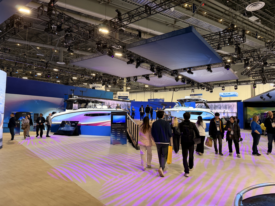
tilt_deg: +6.7
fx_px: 191
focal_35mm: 24
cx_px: 138
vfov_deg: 56.8
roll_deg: -0.5
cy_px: 103
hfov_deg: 71.6
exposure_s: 1/120
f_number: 1.78
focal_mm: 6.76
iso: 160
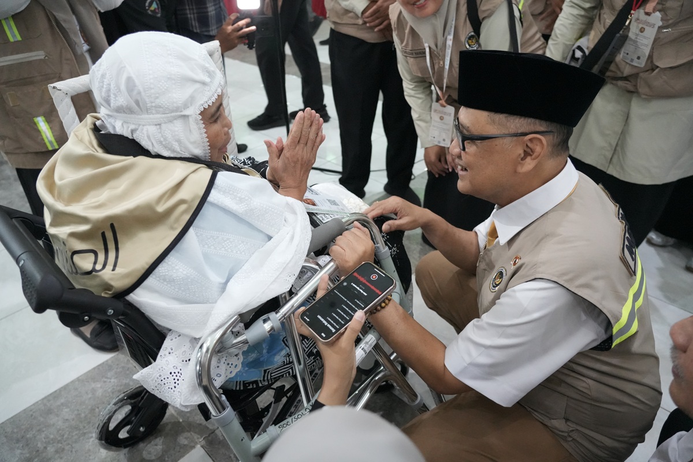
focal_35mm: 24
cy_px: 231
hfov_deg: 73.7
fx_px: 462
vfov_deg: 53.1
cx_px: 346
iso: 12800
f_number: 4
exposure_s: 1/160
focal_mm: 24
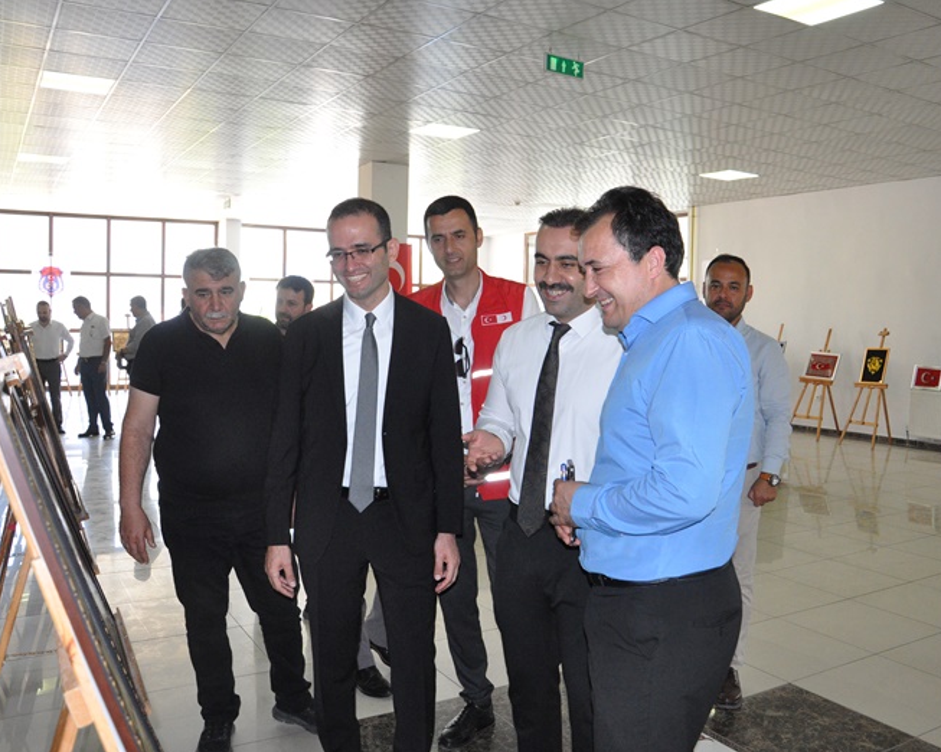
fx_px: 863
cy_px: 381
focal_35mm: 31
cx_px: 520
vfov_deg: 47.1
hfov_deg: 57.1
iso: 2000
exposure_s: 1/200
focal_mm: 18
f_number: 5.6
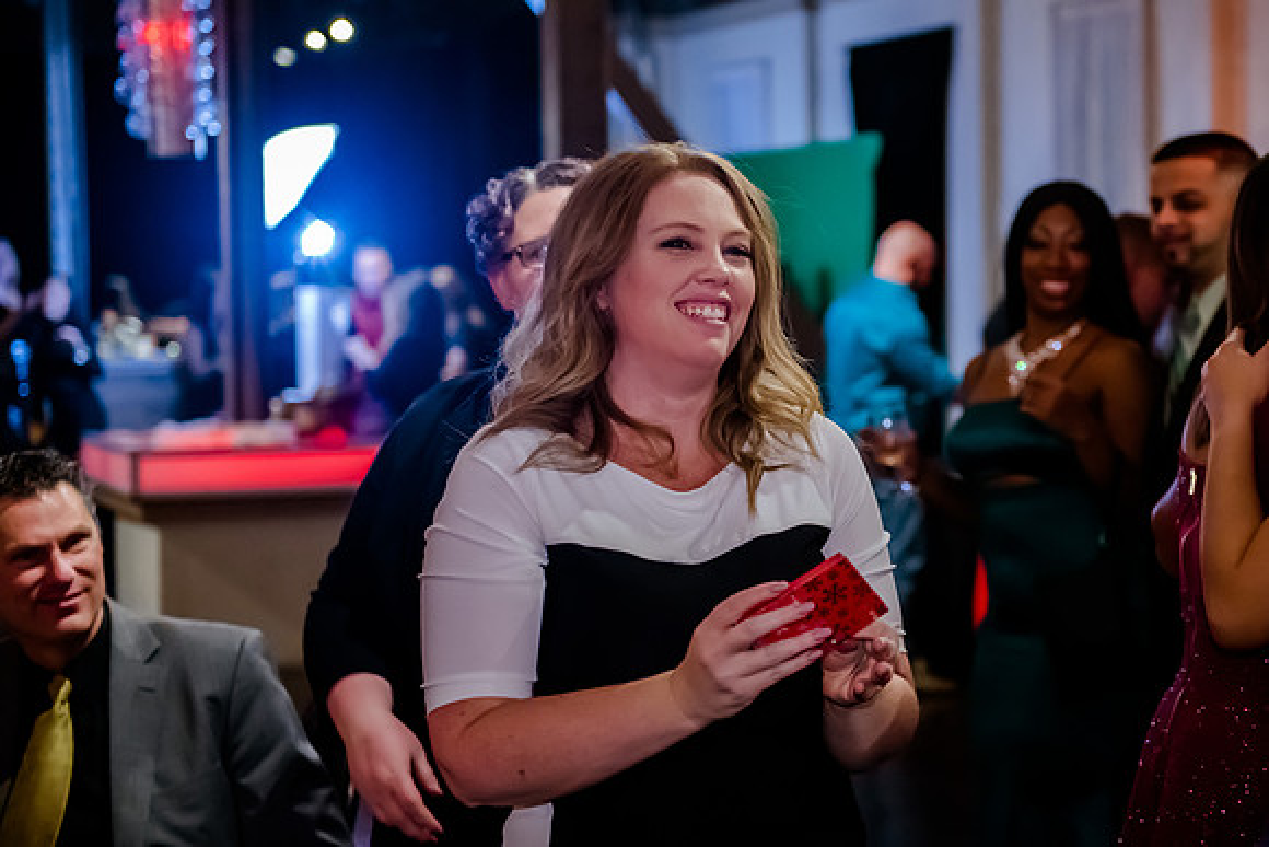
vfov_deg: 16.4
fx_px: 2933
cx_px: 910
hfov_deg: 24.2
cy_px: 377
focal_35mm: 83
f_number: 2.8
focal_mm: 58
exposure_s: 1/200
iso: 5000
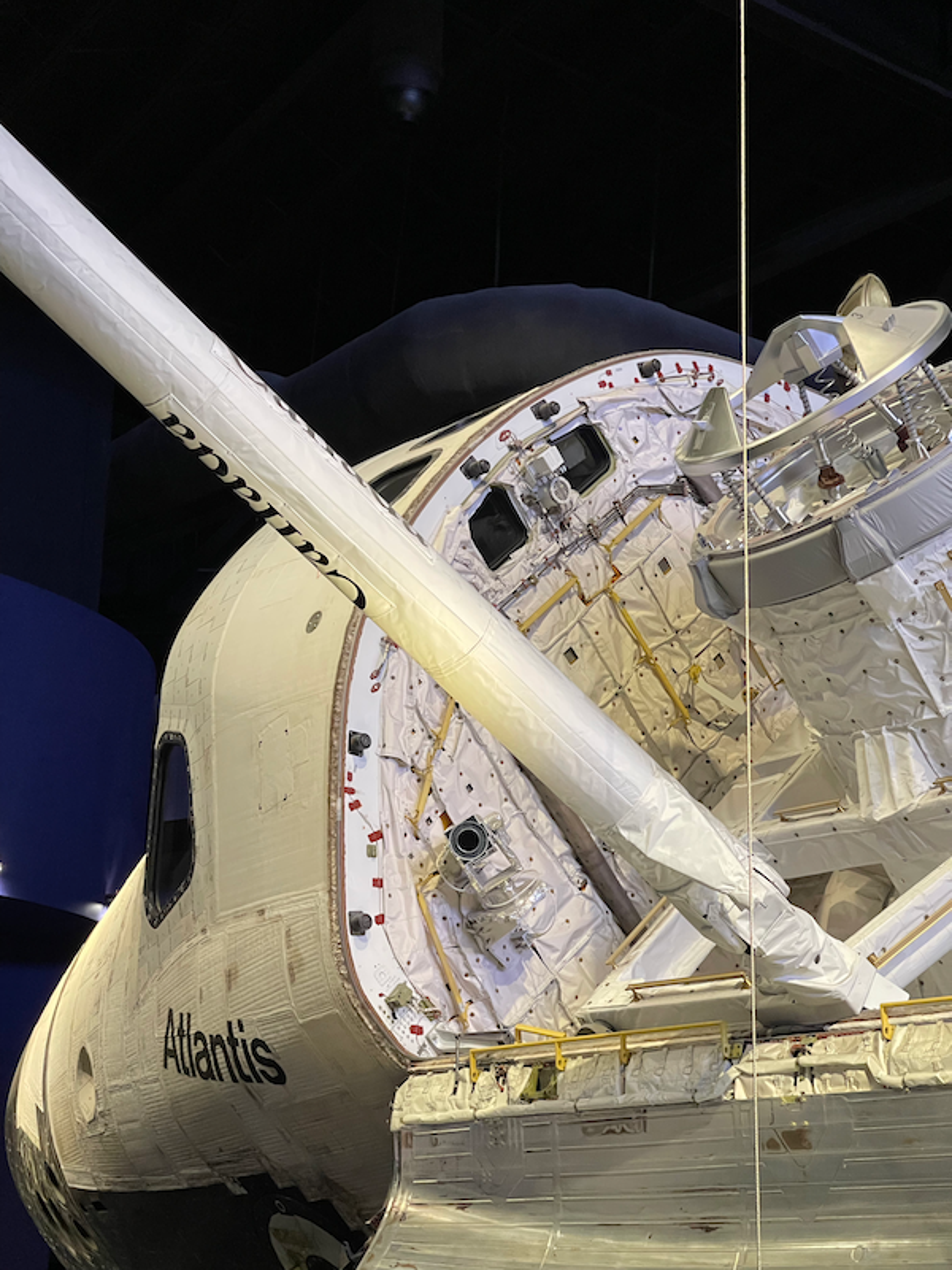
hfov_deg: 22.9
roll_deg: -0.6
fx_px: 2347
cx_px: 476
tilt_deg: +16.2
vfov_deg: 30.3
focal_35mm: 64
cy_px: 635
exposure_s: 1/60
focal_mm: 7.5
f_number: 2.2
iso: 800
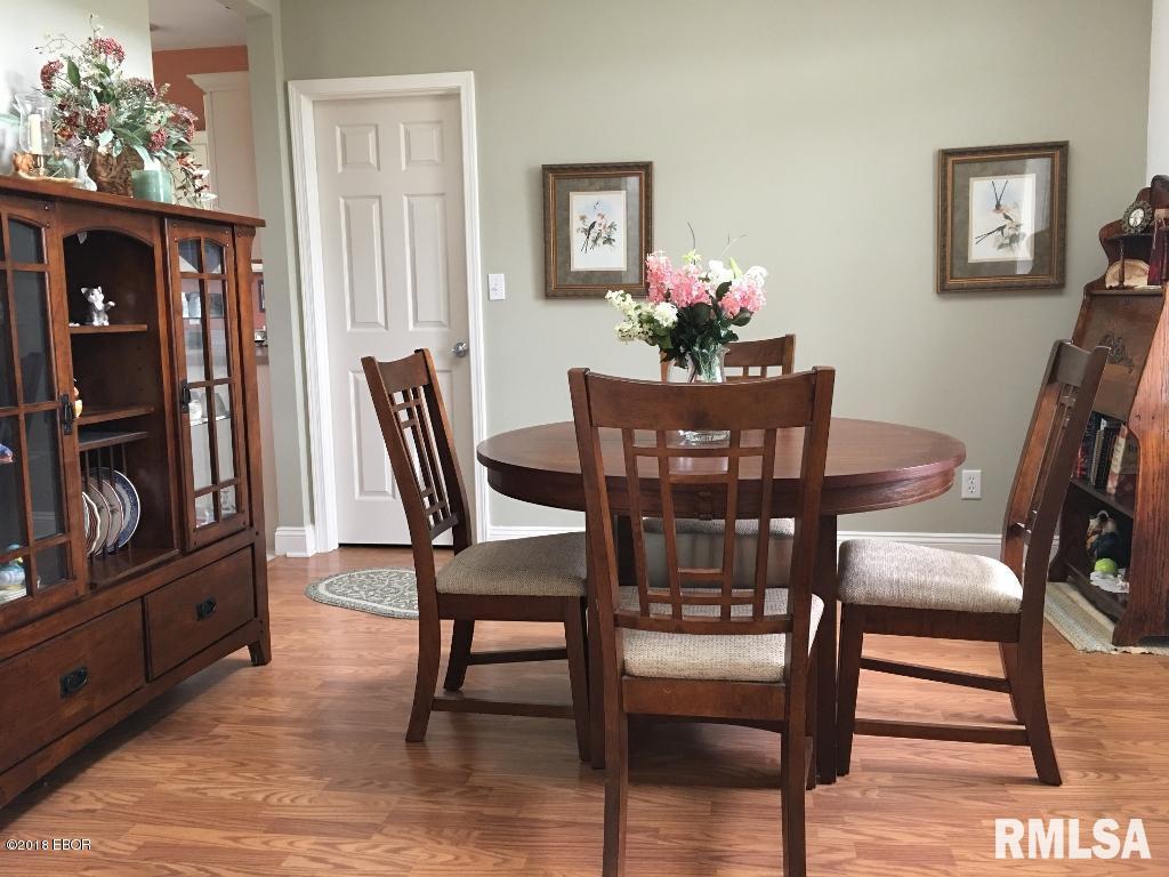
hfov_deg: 61.7
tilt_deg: -5.4
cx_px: 584
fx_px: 979
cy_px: 438
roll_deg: +0.9
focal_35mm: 29
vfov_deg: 48.2
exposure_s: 1/15
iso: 64
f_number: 2.2
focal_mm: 4.15
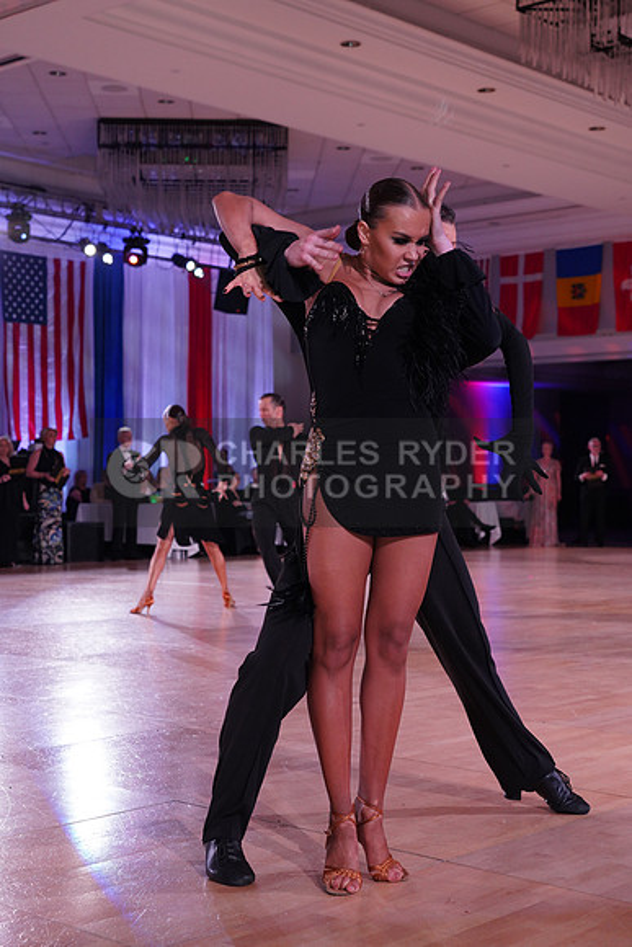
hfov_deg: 26.0
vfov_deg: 38.2
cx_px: 316
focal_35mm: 52
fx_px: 1368
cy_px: 474
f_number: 5
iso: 2000
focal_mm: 52
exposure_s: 1/200
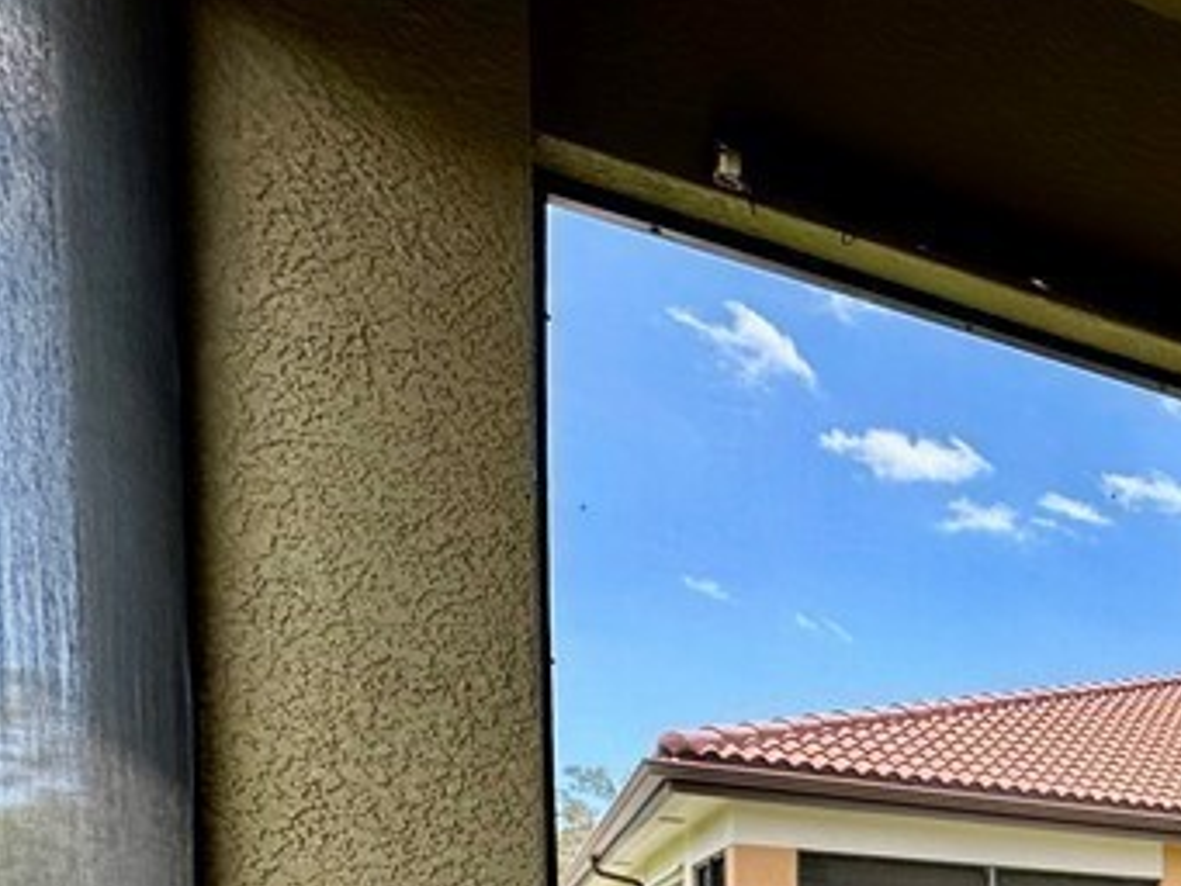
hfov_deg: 29.8
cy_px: 1108
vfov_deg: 28.9
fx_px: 1433
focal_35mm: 42
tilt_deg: -3.4
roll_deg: -1.1
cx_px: 1711
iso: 40
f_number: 2.2
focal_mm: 2.22
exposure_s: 1/362
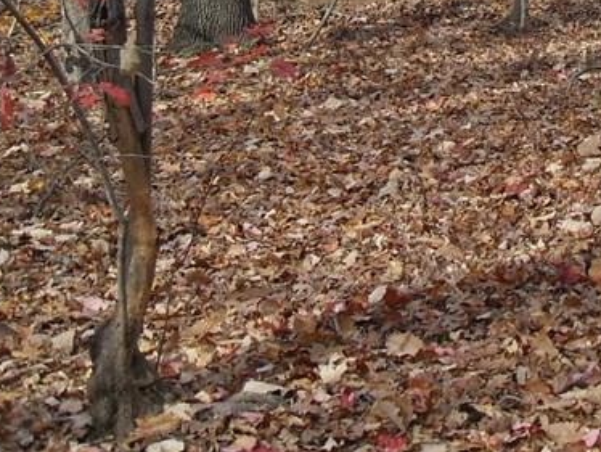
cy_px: -162
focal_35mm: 93
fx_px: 1616
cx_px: 696
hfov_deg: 19.9
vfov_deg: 15.1
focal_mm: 6.3
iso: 80
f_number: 7
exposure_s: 1/90
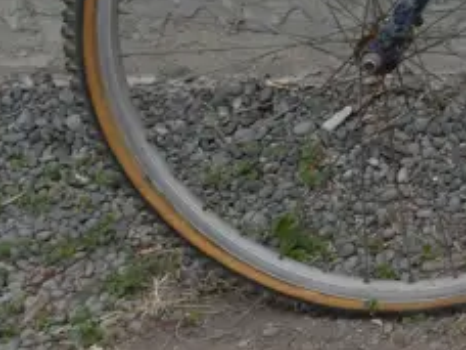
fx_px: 2060
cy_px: -81
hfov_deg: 11.5
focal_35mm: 153
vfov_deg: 9.6
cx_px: 975
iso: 200
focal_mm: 17
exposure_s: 1/320
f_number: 5.6
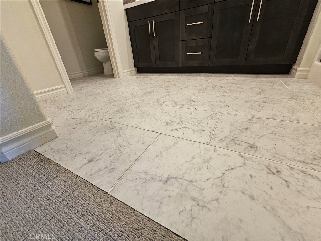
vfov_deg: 89.9
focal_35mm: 13
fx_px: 121
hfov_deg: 106.2
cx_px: 160
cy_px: 120
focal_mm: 2.2
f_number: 2.2
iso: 250
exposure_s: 1/60
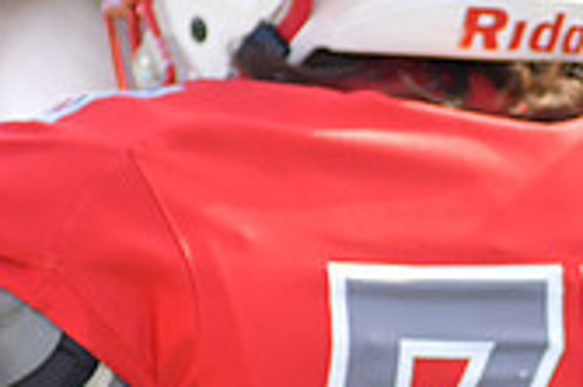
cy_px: 333
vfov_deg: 1.3
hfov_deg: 2.0
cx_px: 573
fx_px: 16874
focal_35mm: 1043
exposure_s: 1/2000
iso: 560
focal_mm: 300
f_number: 3.5
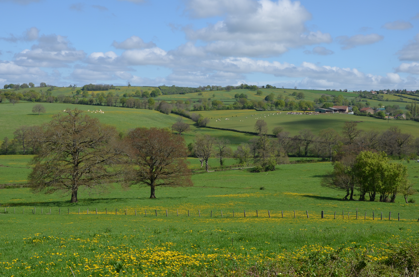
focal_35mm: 60
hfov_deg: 33.5
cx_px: 210
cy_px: 138
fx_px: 697
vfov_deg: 22.5
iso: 100
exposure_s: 1/320
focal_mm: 40
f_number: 9
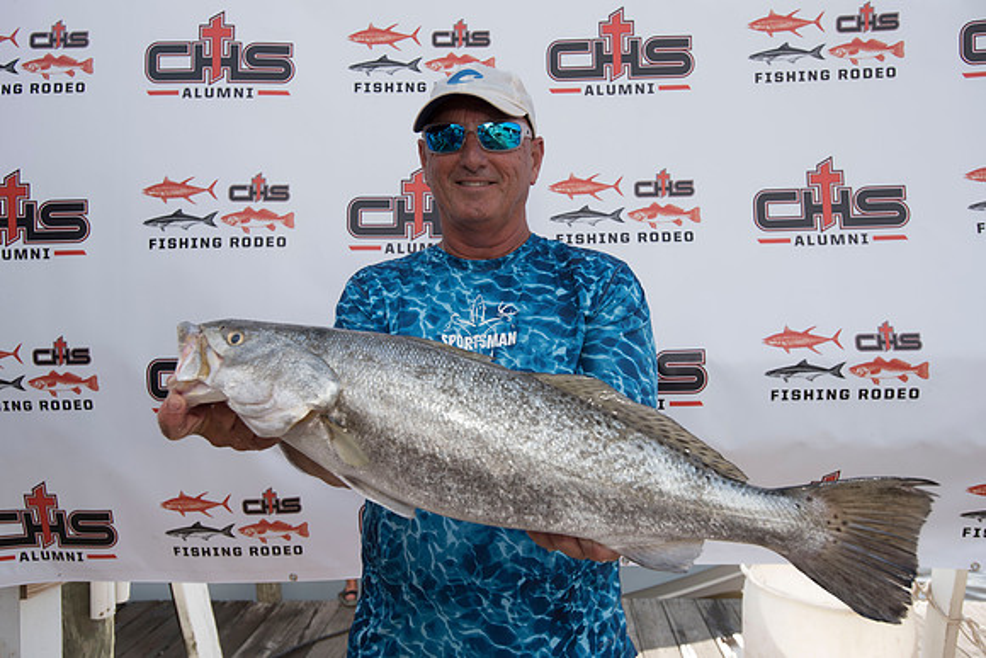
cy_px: 329
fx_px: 767
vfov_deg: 46.4
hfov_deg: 65.5
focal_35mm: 28
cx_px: 493
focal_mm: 28
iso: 250
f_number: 7.1
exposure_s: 1/640
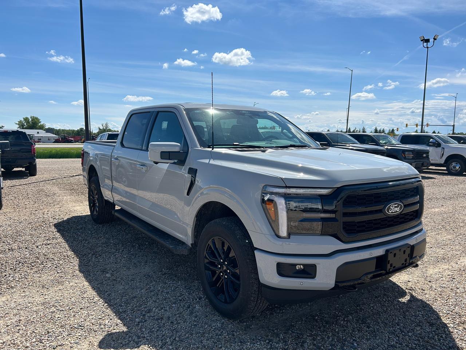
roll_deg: -0.5
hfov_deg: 67.3
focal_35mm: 26
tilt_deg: -6.7
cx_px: 233
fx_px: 350
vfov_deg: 53.1
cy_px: 175
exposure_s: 1/6211
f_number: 1.5
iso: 50
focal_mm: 5.7
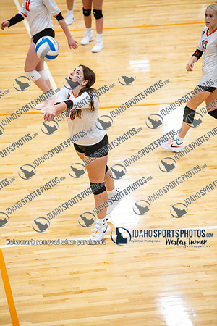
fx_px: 1221
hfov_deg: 10.2
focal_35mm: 135
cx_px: 108
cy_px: 163
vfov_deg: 15.2
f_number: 3.2
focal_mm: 135
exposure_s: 1/800
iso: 5000
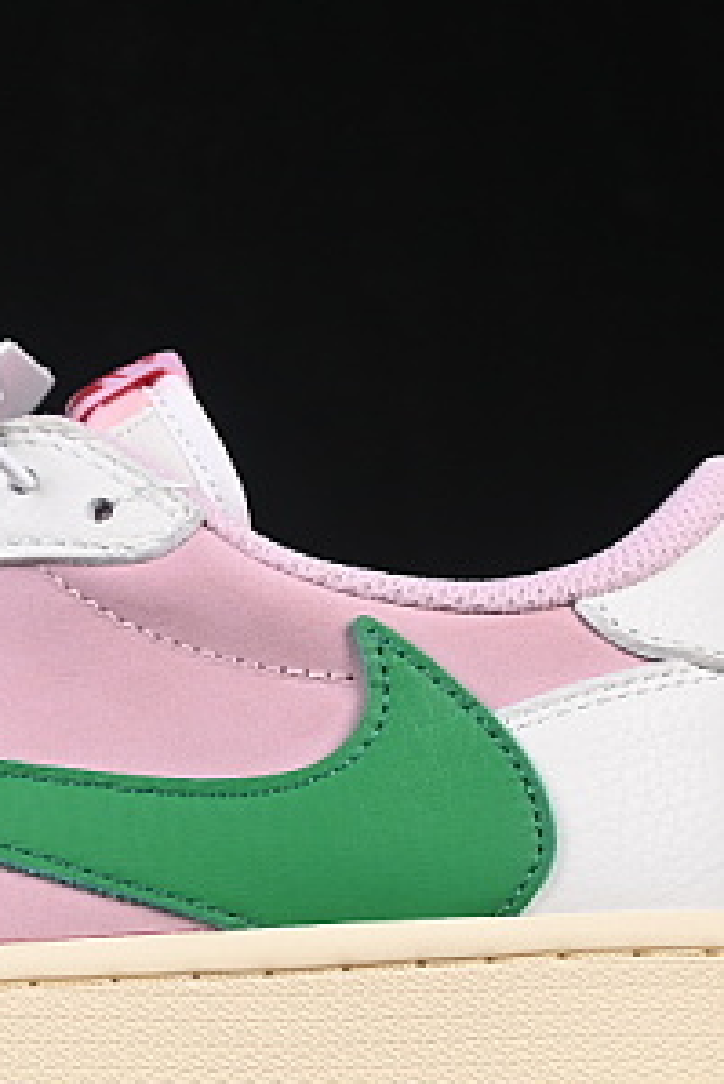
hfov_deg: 6.8
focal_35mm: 201
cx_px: -106
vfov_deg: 10.2
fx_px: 6056
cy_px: 537
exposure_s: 1/80
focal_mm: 50
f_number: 8
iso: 160
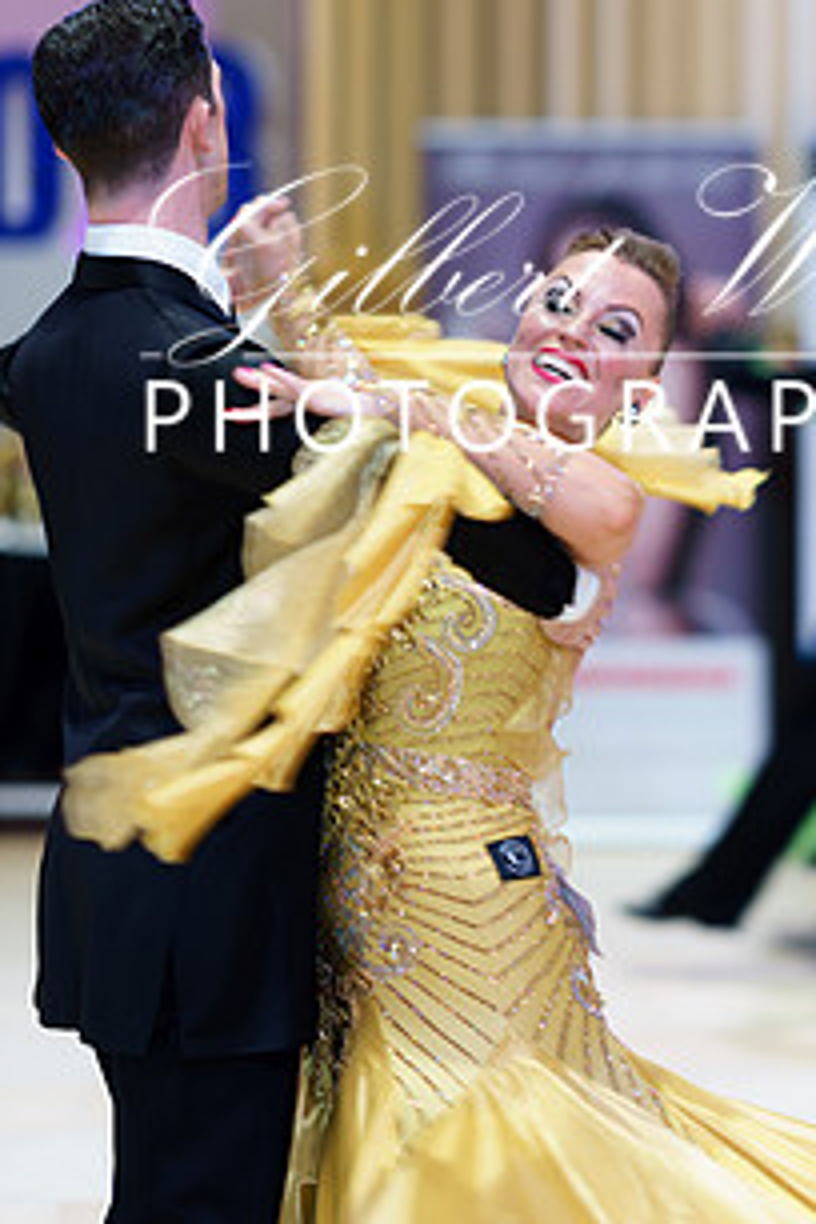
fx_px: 4250
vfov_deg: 16.3
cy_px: 344
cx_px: 560
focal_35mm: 125
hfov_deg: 11.0
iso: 200
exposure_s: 1/125
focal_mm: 85
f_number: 1.4
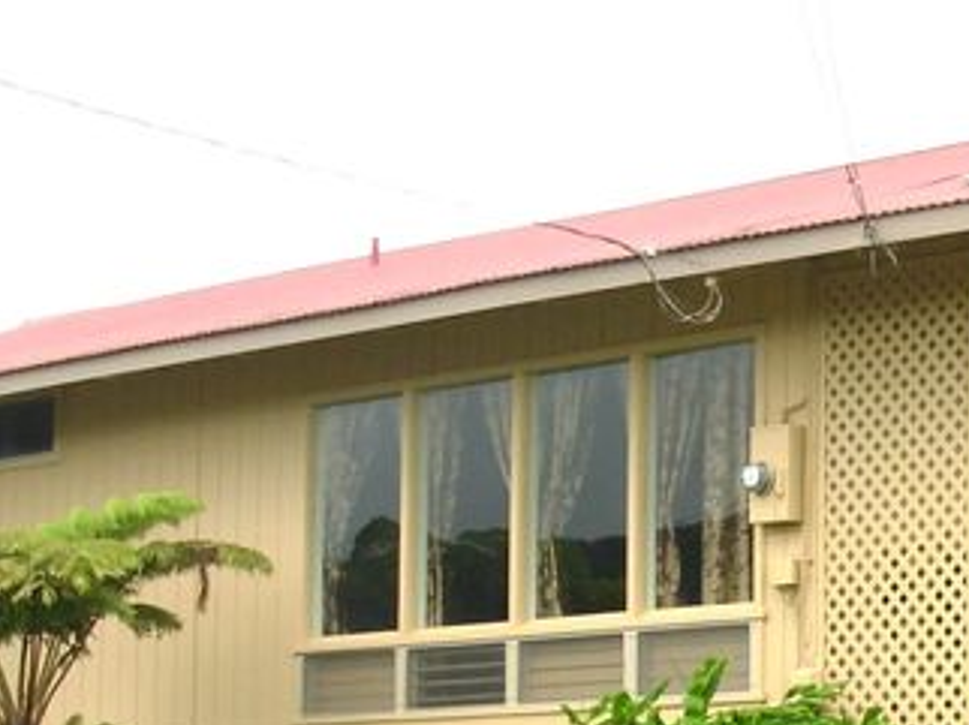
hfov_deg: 16.0
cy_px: 692
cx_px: 957
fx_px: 3385
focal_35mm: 121
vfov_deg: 12.1
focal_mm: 6.3
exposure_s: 1/418
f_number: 2.9
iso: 50
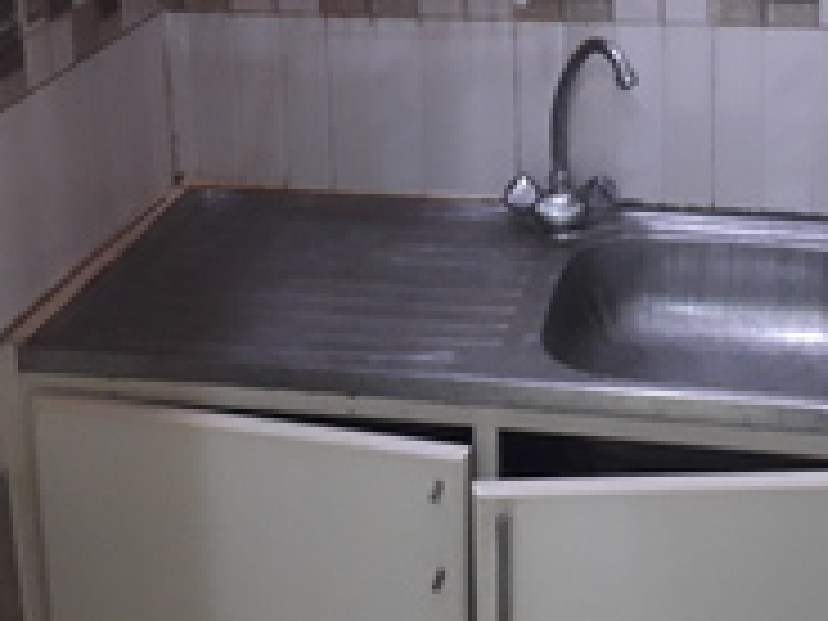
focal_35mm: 67
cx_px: 497
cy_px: 20
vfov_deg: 21.3
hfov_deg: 28.9
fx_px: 1603
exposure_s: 1/25
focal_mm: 3.6
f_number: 1.9
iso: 200
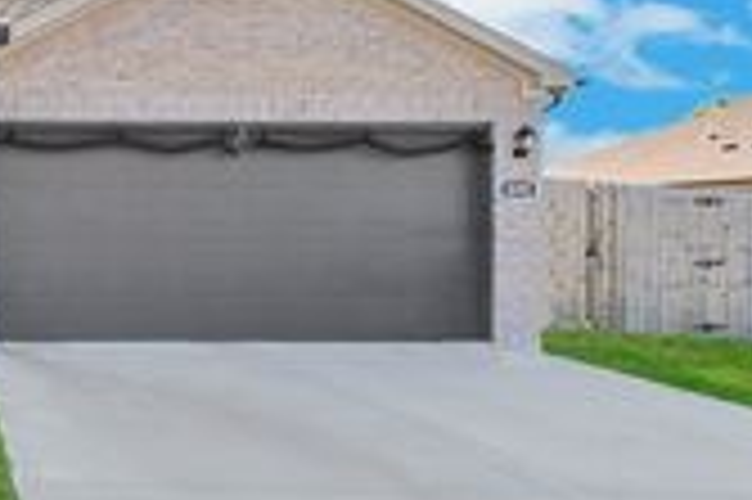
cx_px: -126
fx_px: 876
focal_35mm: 42
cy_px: 218
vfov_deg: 31.8
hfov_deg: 36.9
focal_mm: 14
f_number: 2.8
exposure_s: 1/200
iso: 100
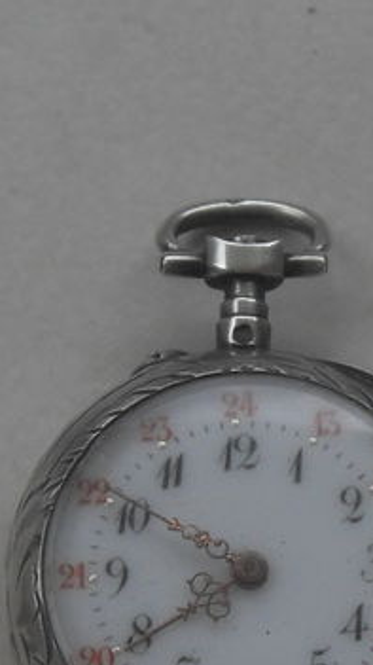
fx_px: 2025
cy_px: 453
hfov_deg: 10.5
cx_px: 278
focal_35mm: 115
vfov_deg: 18.6
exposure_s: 1/250
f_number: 2.8
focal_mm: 6.3
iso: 80
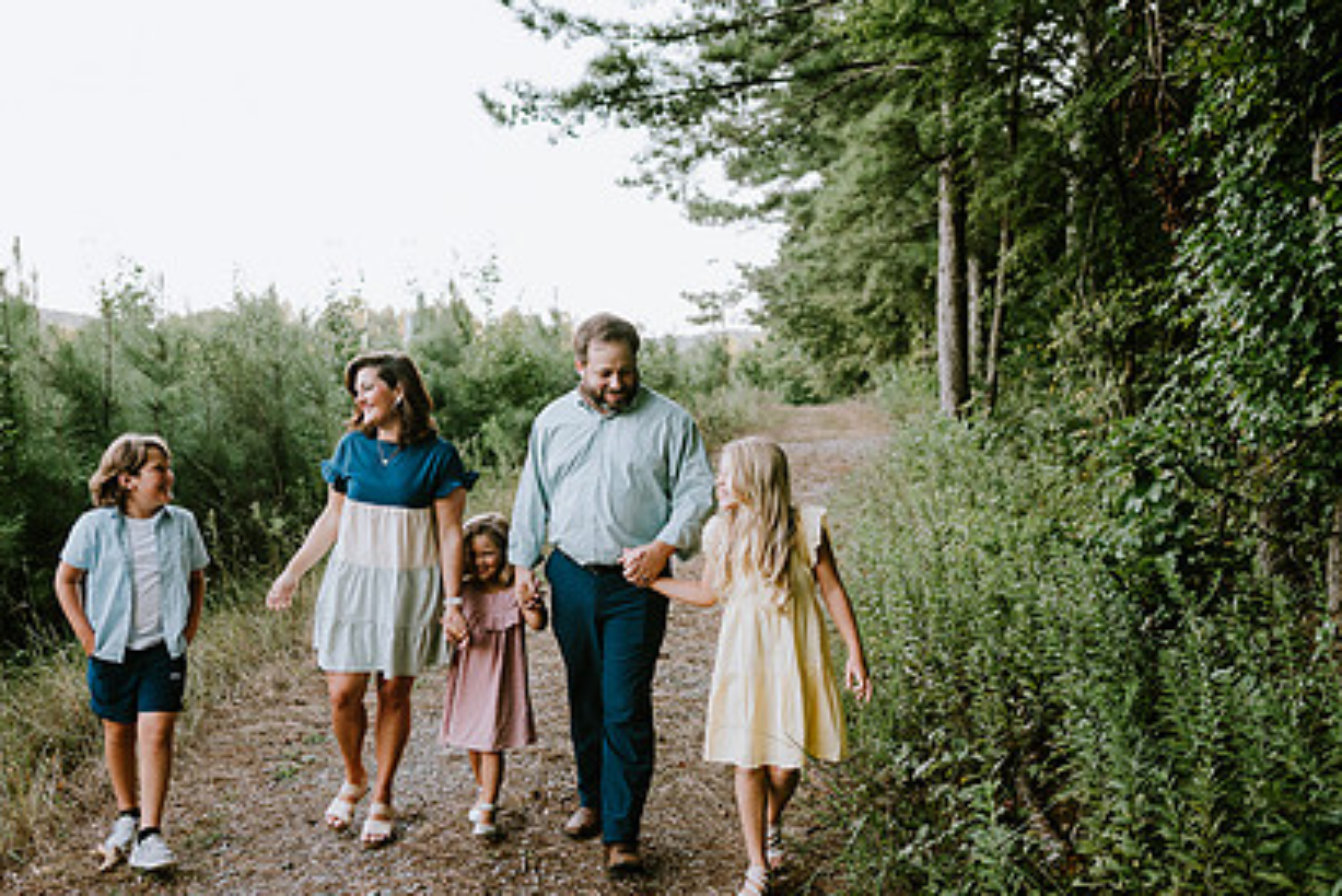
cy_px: 523
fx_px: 1268
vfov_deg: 38.8
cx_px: 528
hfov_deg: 55.3
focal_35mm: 34
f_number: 2.2
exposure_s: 1/250
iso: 320
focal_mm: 24
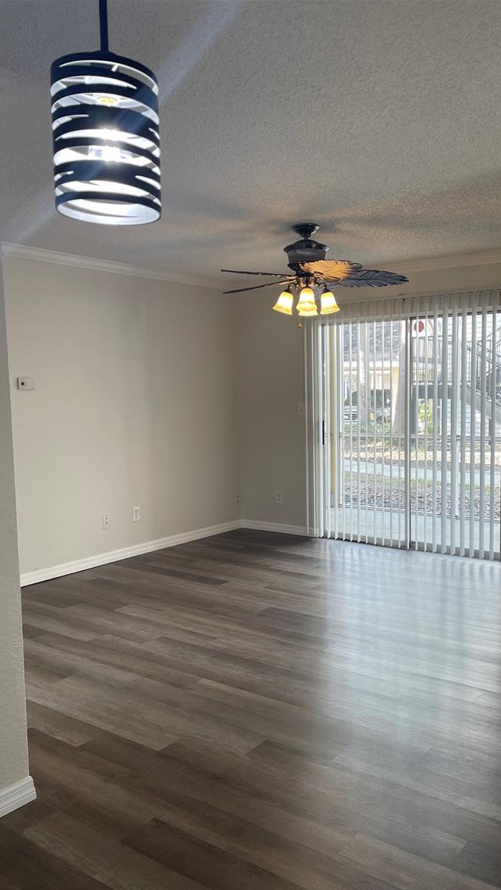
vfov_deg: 66.1
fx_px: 685
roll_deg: +0.0
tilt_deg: -5.7
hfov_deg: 39.9
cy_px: 455
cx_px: 317
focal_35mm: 29
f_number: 1.6
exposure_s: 1/120
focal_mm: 5.1
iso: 80
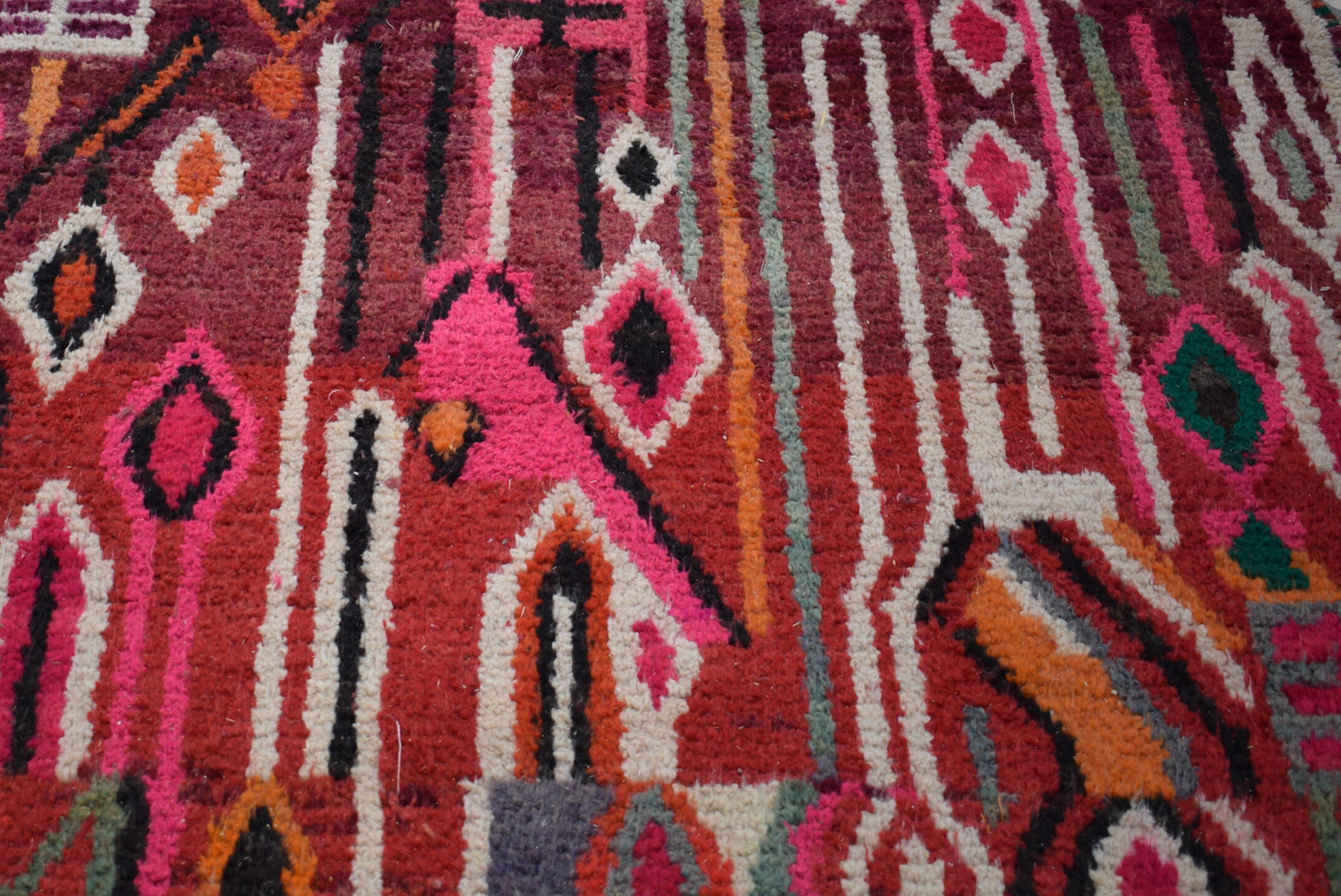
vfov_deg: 25.0
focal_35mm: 54
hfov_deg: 36.6
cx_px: 478
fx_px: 2013
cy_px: 292
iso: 100
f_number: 4
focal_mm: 26
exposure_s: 1/160
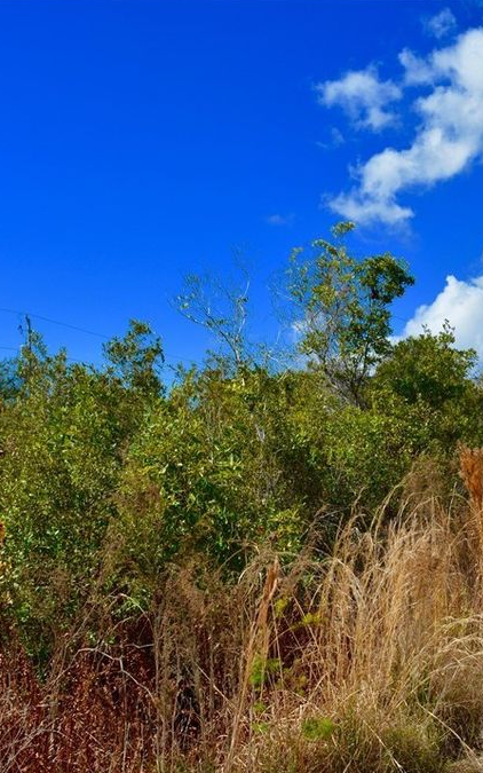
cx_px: 433
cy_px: 385
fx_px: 1074
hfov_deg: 24.6
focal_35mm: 51
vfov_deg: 39.6
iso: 100
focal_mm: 22
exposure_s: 1/320
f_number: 9
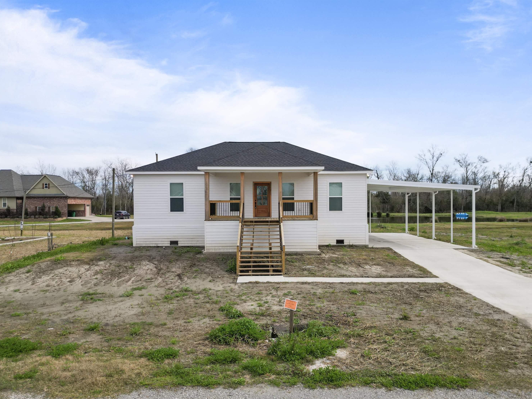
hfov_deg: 69.4
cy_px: 208
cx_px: 276
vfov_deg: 54.9
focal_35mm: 25
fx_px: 384
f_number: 1.7
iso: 130
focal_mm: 6.72
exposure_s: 1/3000
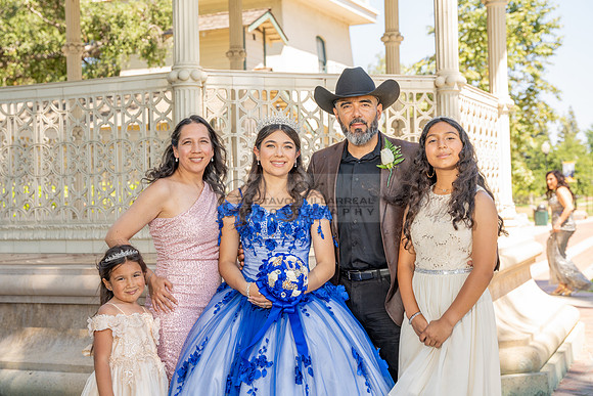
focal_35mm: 54
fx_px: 896
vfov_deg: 24.9
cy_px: 177
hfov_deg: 36.6
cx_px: 265
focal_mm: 49.1
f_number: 4.5
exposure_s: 1/200
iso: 125
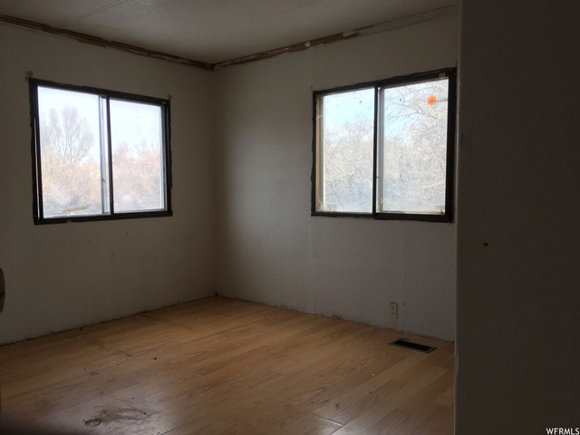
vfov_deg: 48.2
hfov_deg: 61.7
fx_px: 486
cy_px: 218
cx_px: 290
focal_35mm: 29
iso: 32
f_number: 2.2
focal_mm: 4.15
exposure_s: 1/120
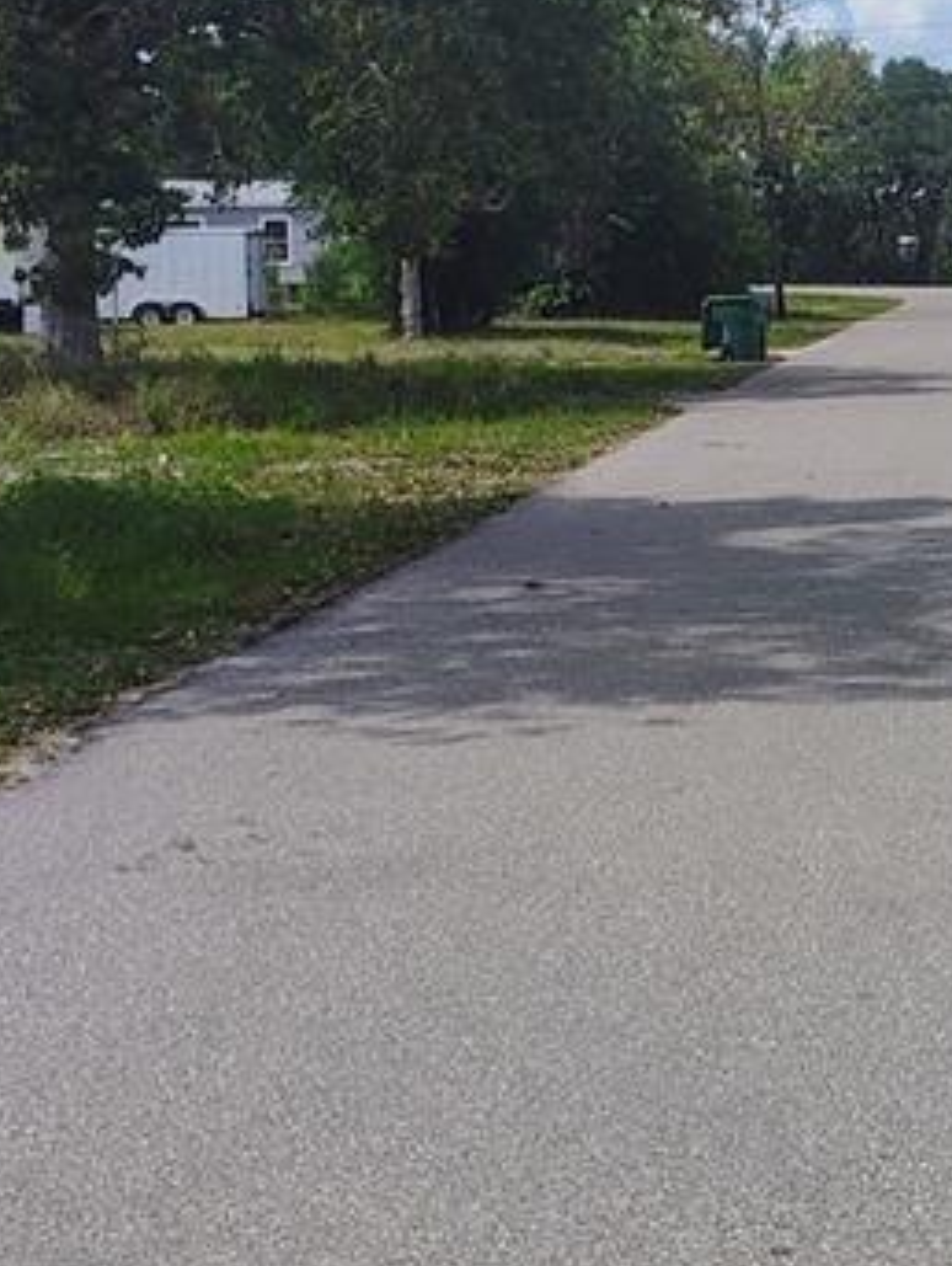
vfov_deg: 23.2
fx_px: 3074
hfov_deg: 17.0
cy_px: 509
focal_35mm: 84
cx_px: 1076
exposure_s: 1/1938
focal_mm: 5.56
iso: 120
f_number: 1.8
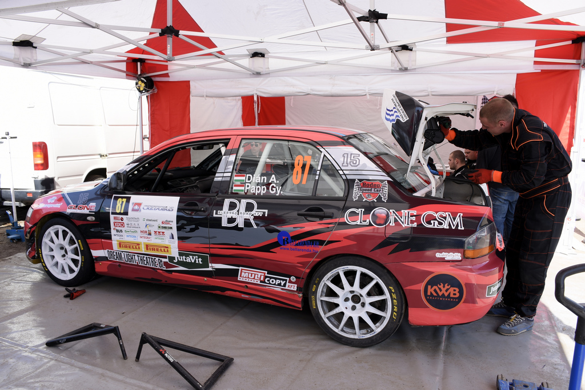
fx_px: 439
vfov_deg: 47.9
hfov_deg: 67.4
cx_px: 292
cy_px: 195
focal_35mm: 27
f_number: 8
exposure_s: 1/100
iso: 100
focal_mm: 18
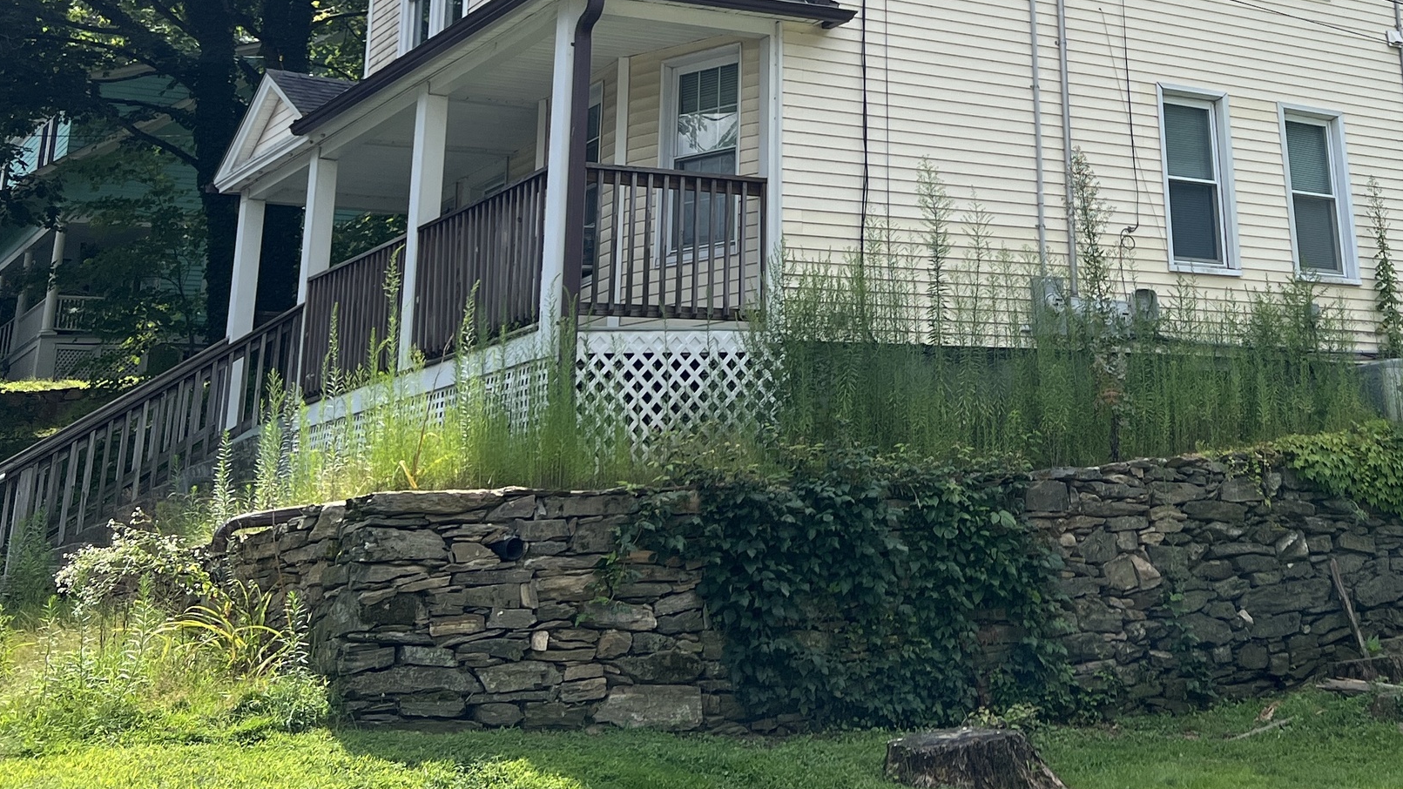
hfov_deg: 37.4
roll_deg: +3.6
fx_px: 2009
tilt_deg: +22.2
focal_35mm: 54
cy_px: -121
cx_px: 1083
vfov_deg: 20.9
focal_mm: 5.7
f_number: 1.5
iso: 50
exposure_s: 1/2915
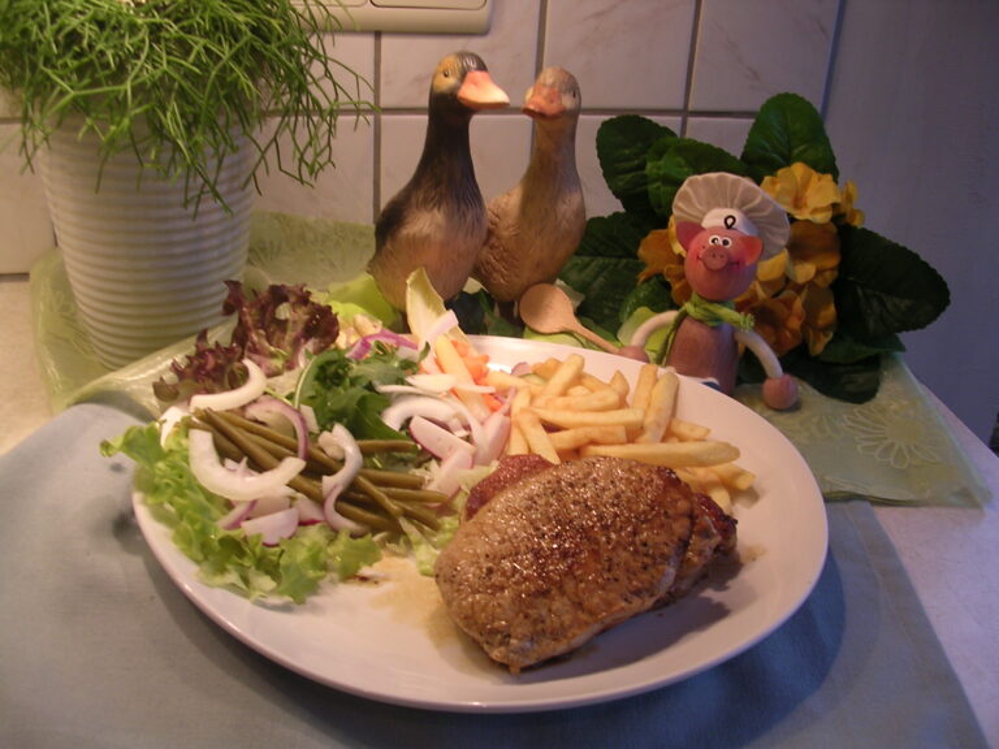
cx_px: 500
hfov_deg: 49.0
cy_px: 374
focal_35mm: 38
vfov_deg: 37.7
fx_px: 1097
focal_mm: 5.8
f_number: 2.8
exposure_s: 1/32
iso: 100
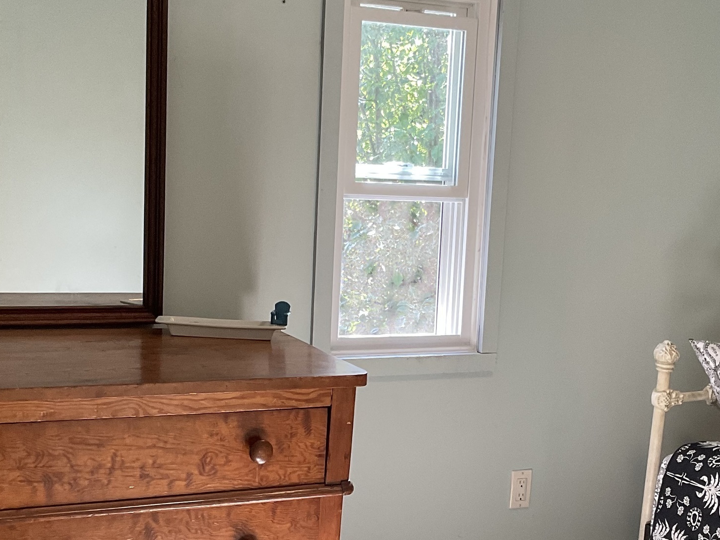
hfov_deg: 31.6
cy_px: 370
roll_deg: -3.6
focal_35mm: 61
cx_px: 404
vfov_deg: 23.9
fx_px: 1269
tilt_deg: -11.9
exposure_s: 1/62
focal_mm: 3
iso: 64
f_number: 1.8
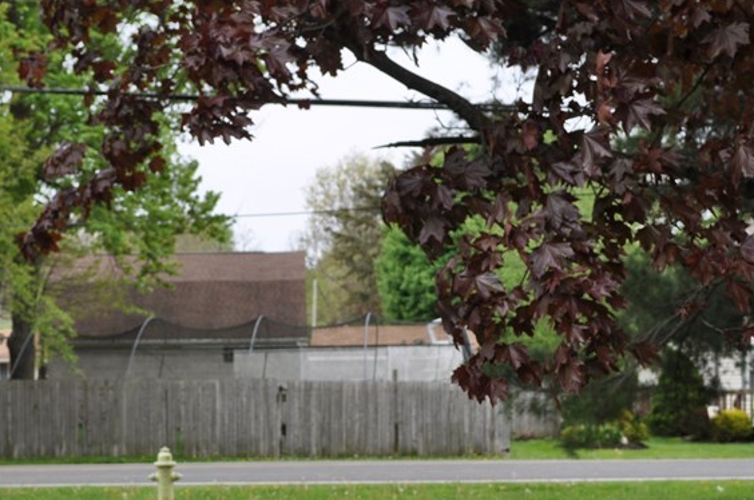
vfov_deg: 16.6
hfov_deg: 25.1
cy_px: 412
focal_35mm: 81
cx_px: 303
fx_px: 1694
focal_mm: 28
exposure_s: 1/200
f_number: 7.1
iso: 200
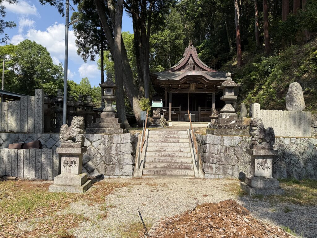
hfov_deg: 71.6
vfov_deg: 56.8
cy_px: 119
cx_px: 158
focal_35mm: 24
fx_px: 220
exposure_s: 1/3279
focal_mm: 6.76
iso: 80
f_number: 1.78
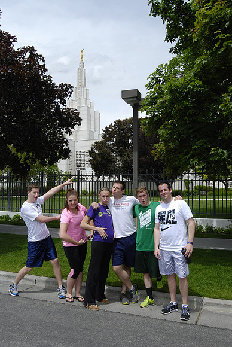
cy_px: 174
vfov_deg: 61.9
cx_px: 116
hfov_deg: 43.7
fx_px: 289
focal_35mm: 30
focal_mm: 20
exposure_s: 1/640
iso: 400
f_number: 10
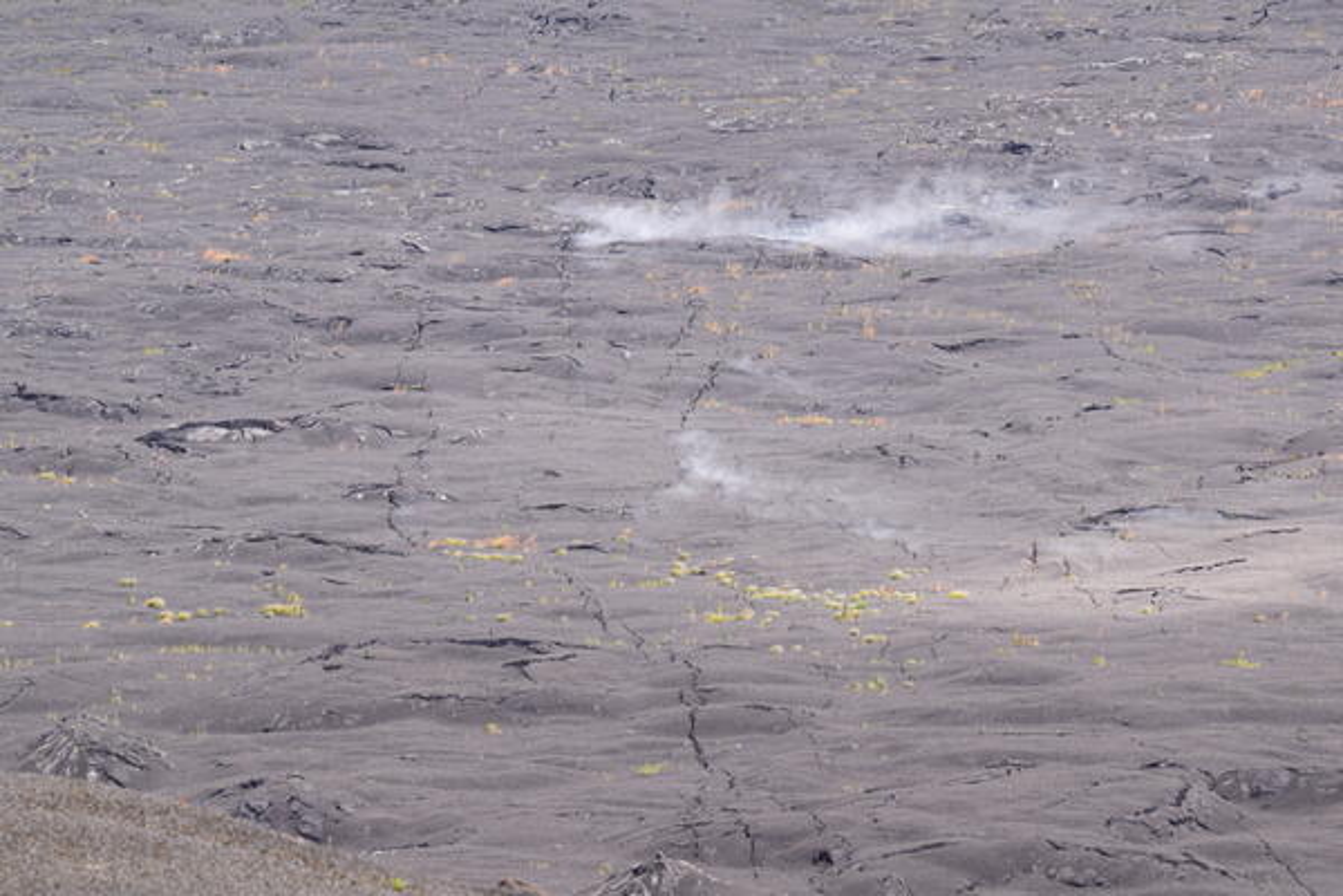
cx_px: 672
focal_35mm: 375
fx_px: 13988
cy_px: 448
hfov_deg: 5.5
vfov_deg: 3.7
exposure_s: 1/250
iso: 400
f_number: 10
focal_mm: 250
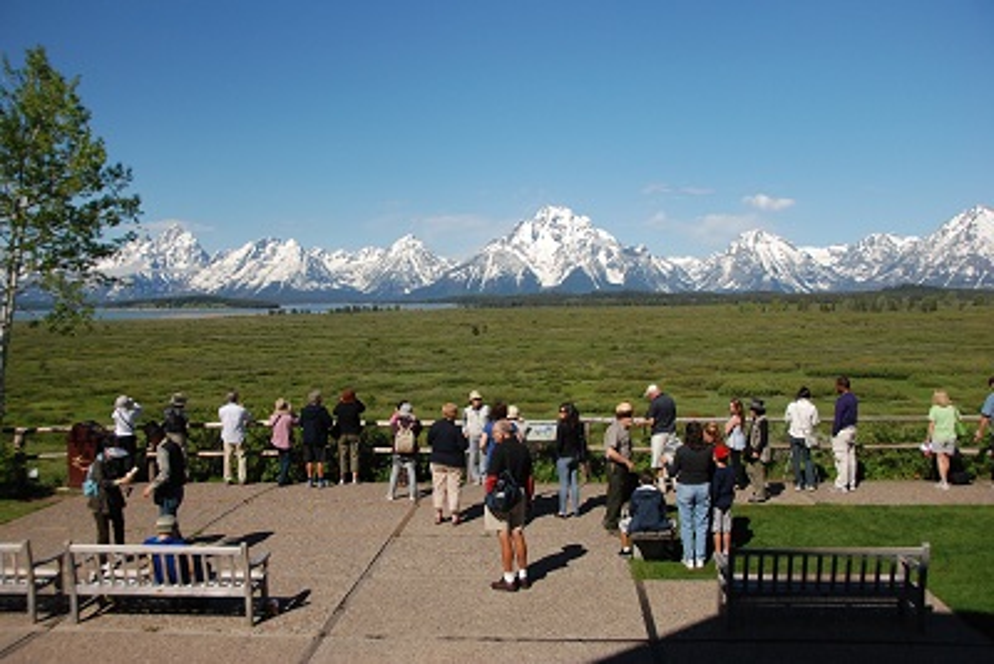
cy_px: 332
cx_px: 497
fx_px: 829
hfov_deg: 61.9
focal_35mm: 30
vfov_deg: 43.6
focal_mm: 20
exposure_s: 1/1250
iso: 320
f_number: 5
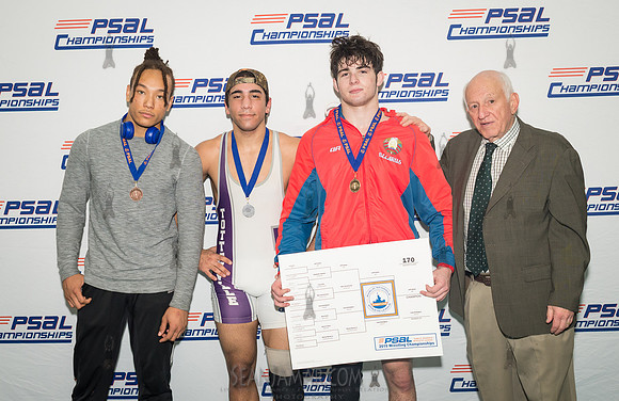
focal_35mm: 46
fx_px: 783
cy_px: 196
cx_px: 278
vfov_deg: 28.8
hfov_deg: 43.1
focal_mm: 35
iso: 1600
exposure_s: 1/250
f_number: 5
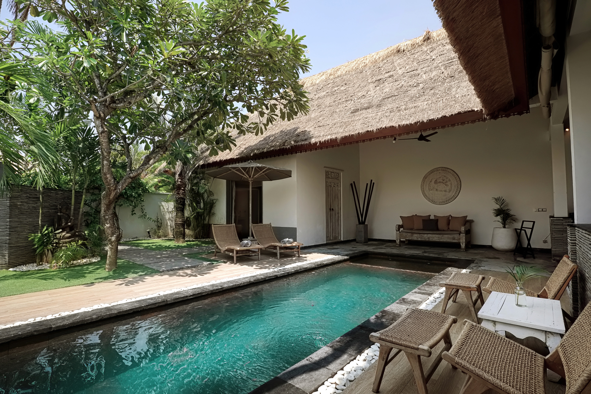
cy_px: 197
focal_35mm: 16
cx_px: 296
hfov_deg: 95.0
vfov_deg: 72.1
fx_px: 271
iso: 100
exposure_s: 1/500
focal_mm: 11
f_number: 5
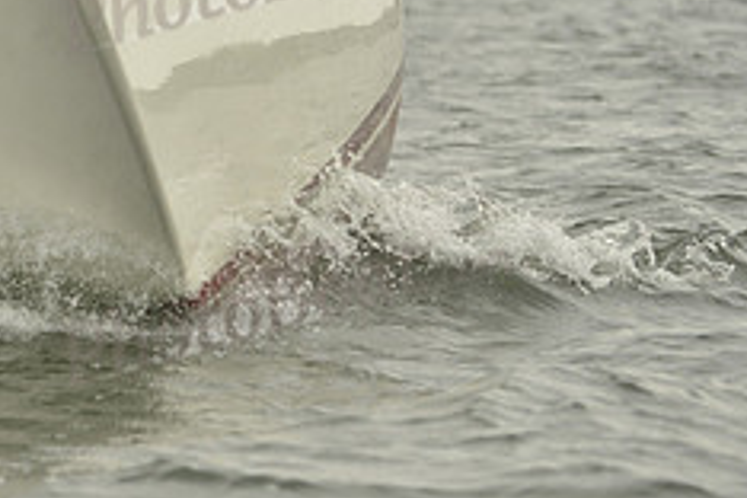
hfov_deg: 3.8
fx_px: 11308
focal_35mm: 545
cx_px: -102
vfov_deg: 2.5
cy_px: 184
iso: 400
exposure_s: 1/800
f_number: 4.5
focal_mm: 220
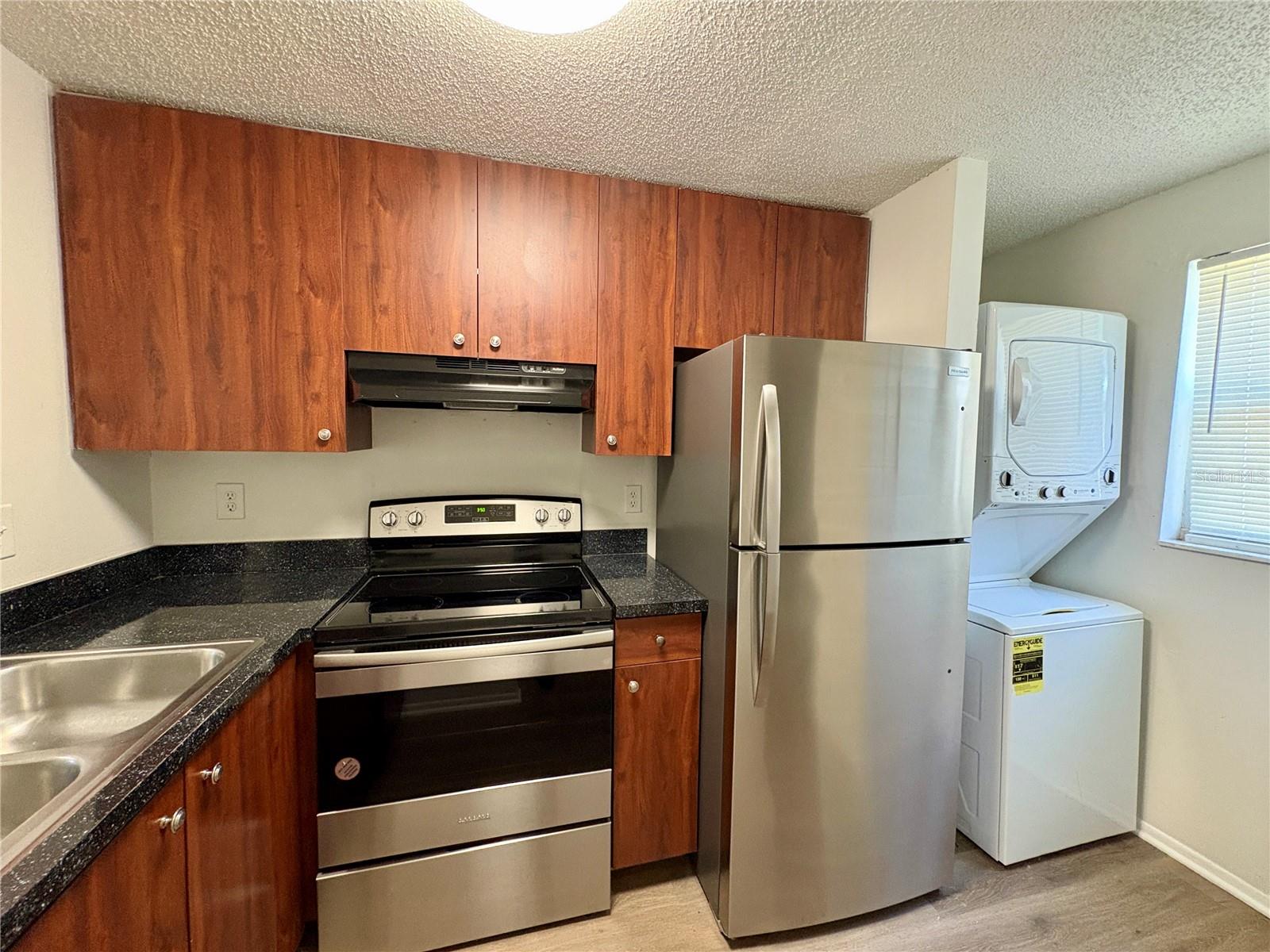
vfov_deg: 85.7
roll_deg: +0.0
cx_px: 635
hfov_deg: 102.1
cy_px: 476
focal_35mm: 14
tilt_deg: -4.2
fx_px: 514
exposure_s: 1/60
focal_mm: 2.22
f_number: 2.2
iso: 500
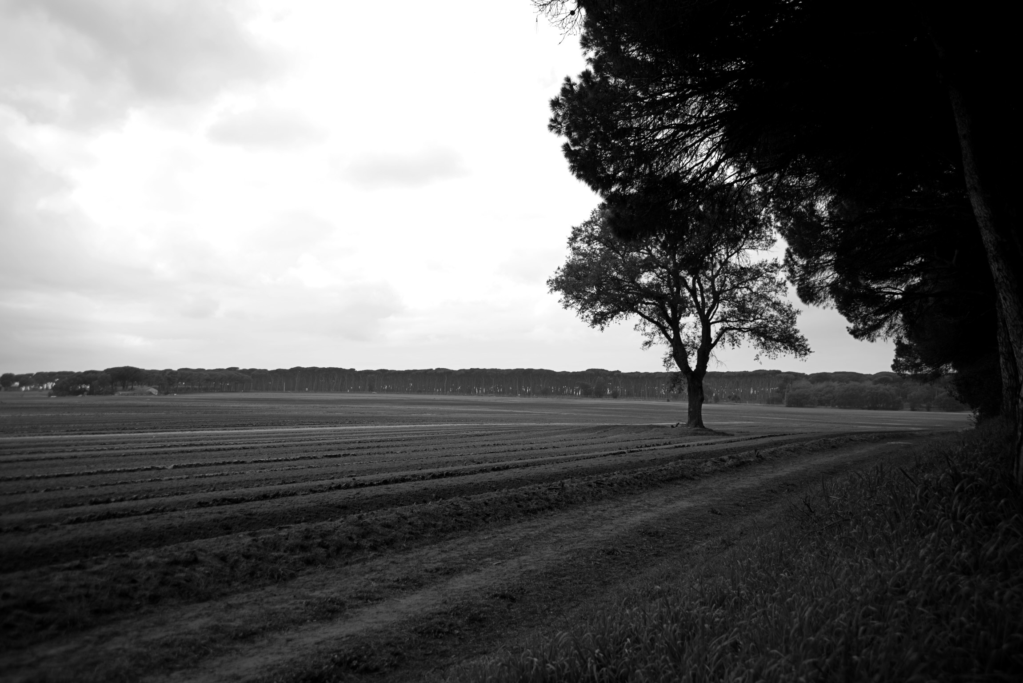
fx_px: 995
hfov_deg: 54.4
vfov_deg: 37.9
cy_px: 342
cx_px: 512
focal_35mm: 35
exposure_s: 1/400
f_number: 7.1
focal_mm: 35
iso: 100
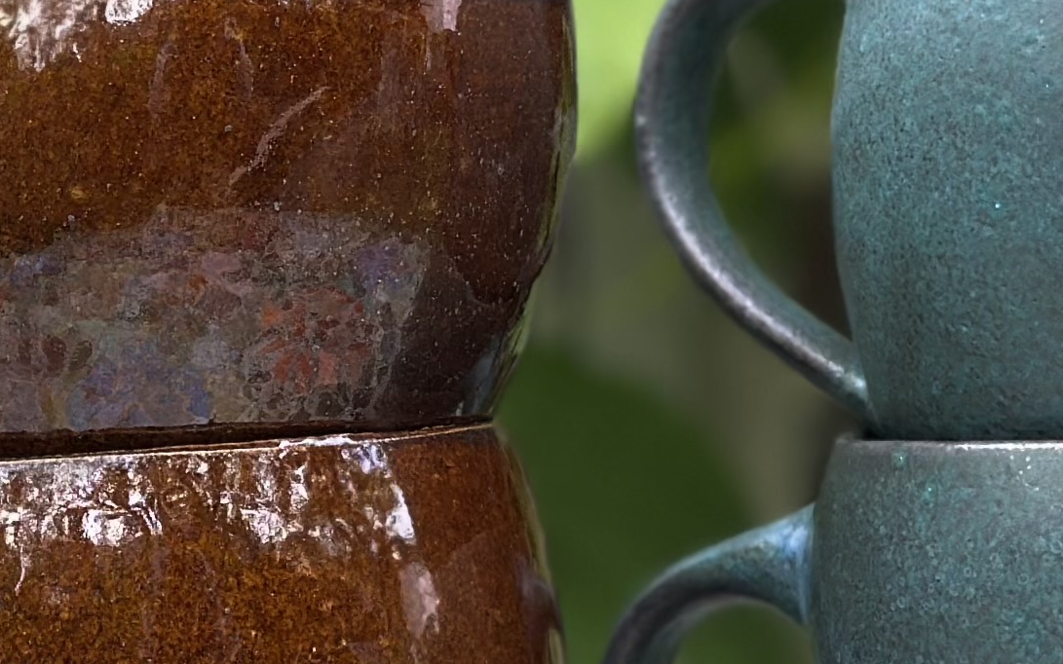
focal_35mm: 188
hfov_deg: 11.1
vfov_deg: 7.0
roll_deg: +1.8
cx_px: 41
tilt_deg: +3.6
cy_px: 122
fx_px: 5447
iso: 80
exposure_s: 1/299
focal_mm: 6.86
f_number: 1.78
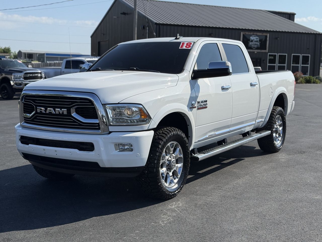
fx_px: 446
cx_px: 161
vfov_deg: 30.3
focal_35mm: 48
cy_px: 121
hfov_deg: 39.7
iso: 64
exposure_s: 1/5587
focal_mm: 6.76
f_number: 1.78
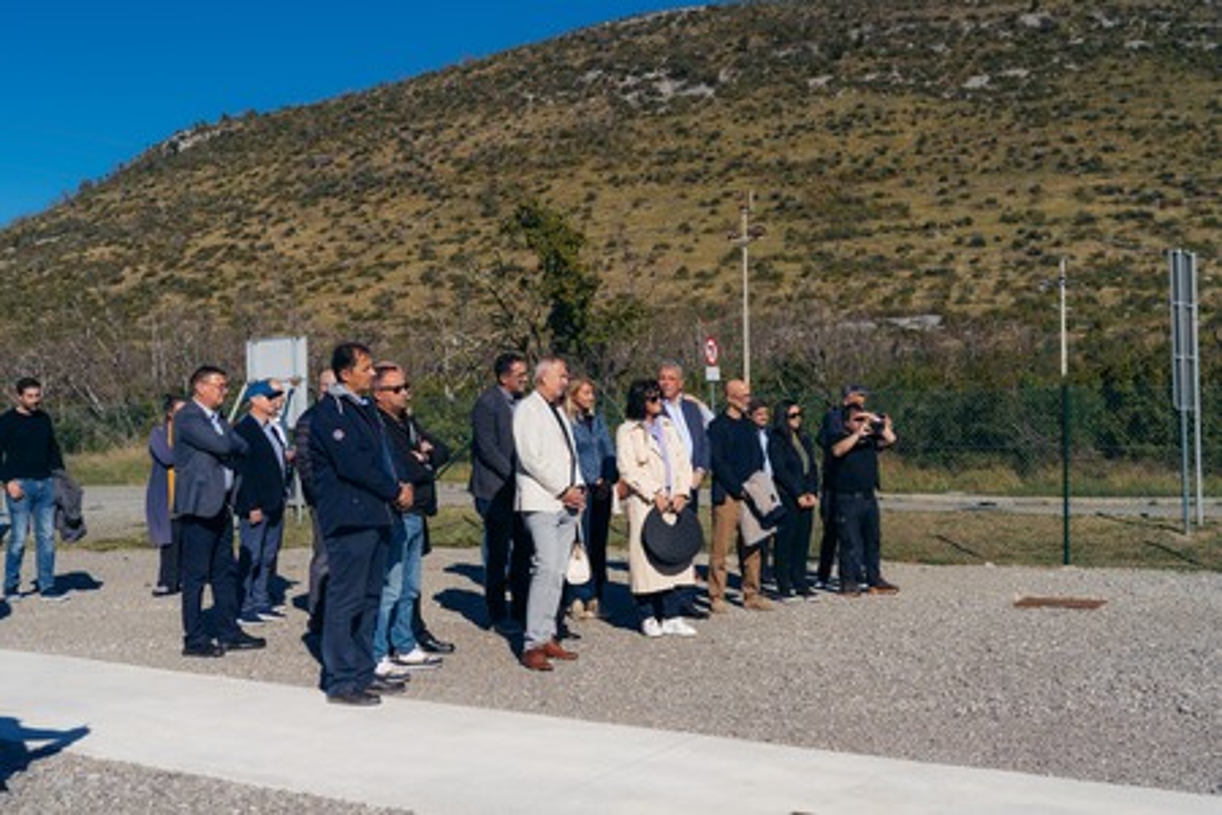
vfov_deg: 33.0
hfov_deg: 47.9
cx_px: 611
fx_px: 1376
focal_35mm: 41
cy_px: 408
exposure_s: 1/1250
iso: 100
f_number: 5.6
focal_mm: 39
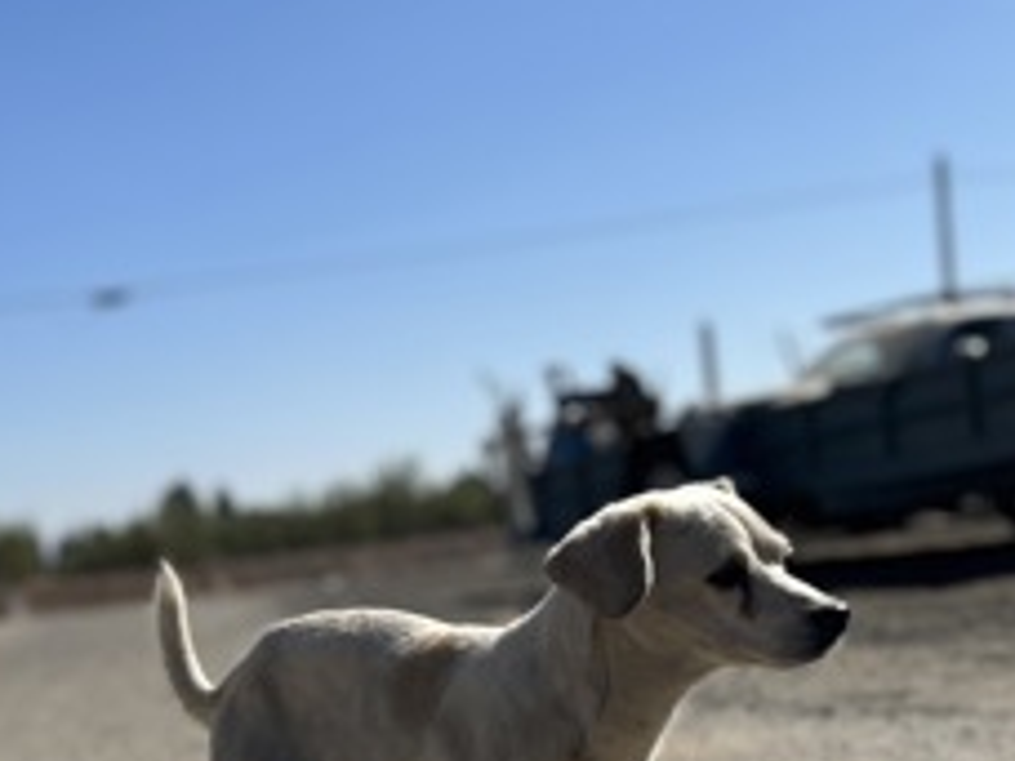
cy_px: 792
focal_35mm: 64
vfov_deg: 21.9
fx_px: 1877
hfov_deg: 30.2
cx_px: 601
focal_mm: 5.7
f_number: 1.5
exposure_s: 1/6579
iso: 50
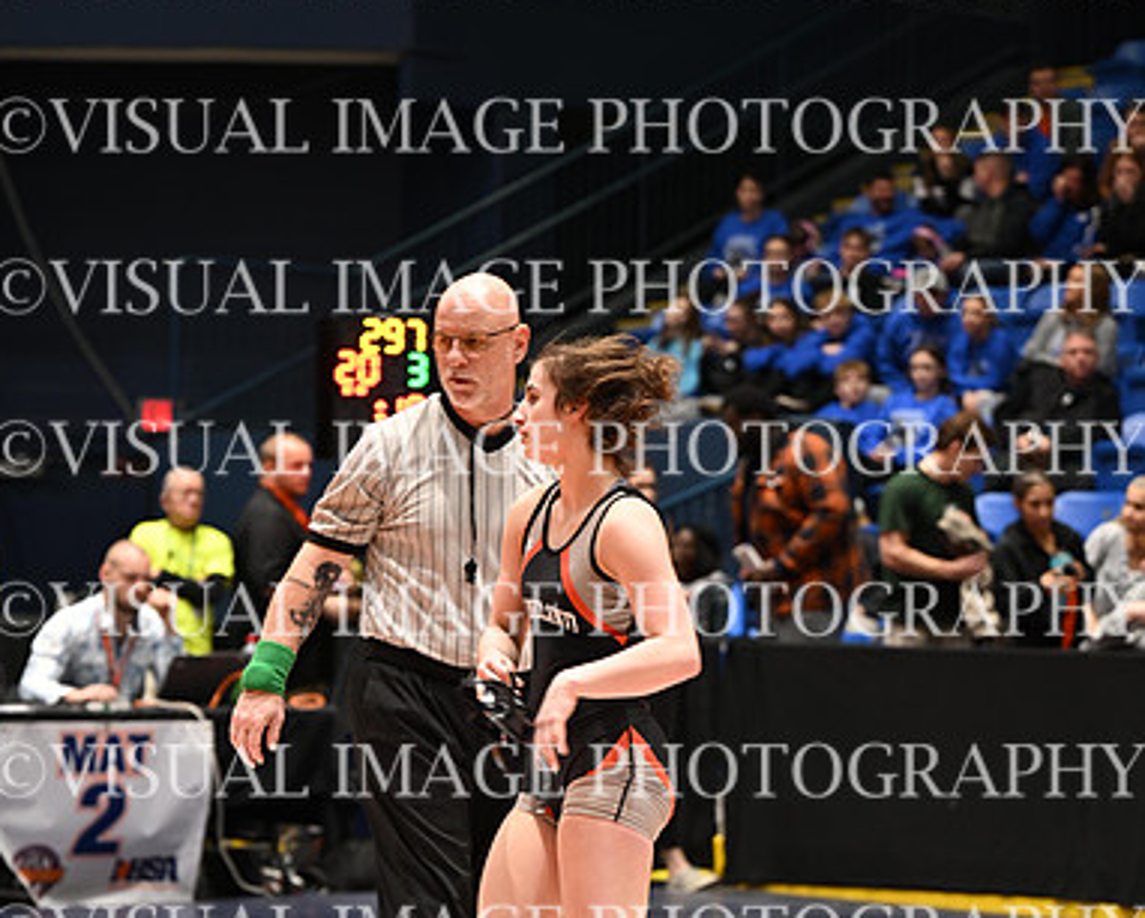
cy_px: 690
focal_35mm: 124
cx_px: 568
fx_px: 4204
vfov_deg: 12.4
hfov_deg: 15.5
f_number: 2.8
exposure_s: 1/120
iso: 640
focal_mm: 87
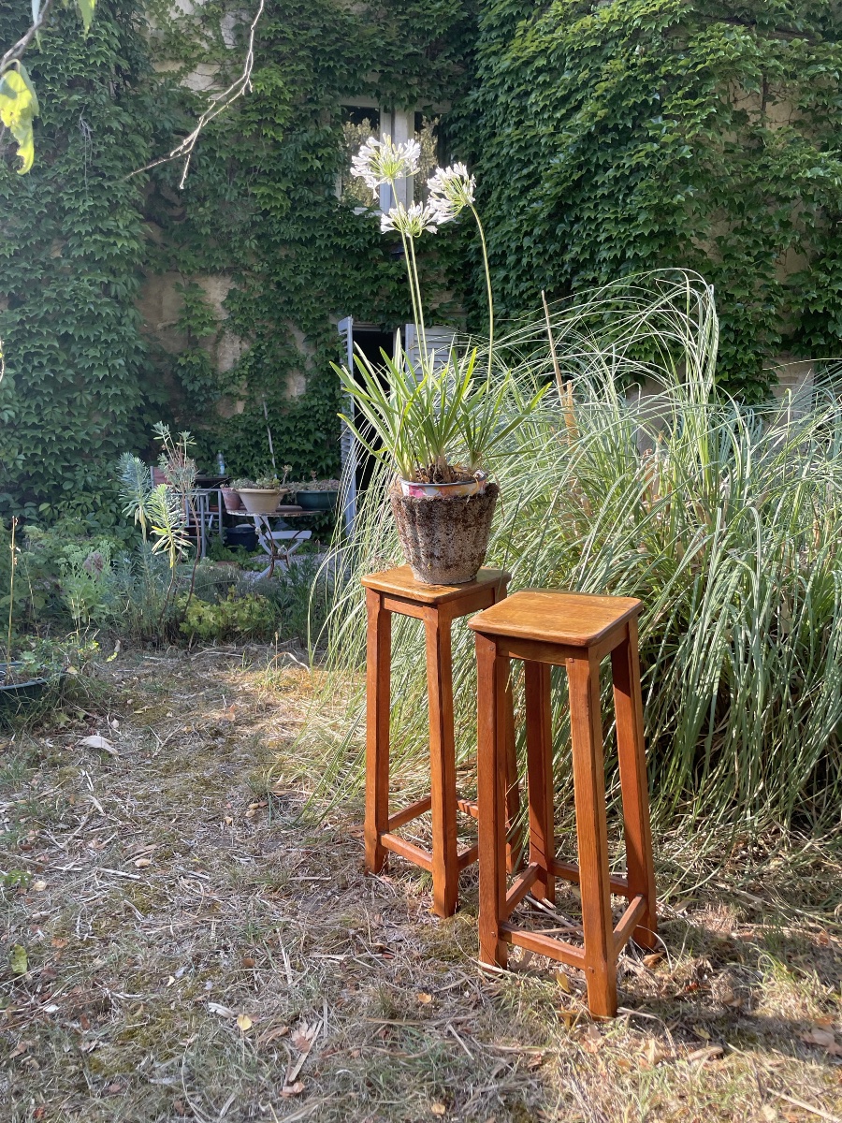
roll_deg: -0.2
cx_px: 421
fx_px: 843
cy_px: 562
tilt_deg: -6.6
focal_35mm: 26
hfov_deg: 53.1
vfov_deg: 67.3
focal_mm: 4.2
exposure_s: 1/467
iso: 32
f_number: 1.6
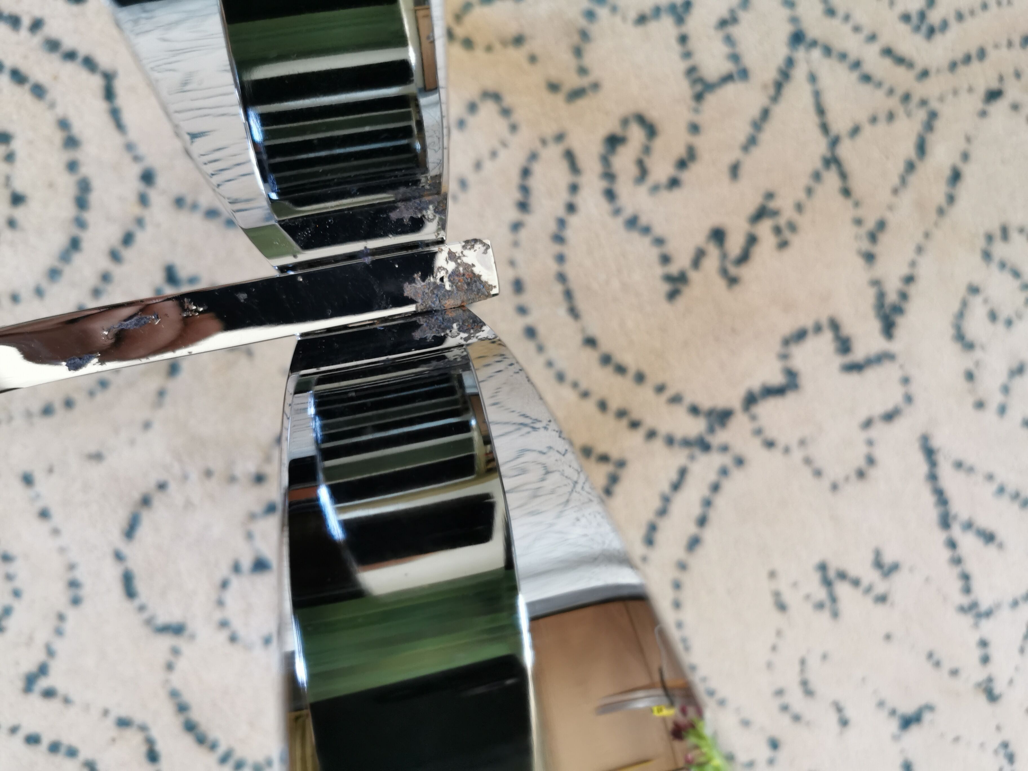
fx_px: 802
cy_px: 386
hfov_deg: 65.3
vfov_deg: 51.4
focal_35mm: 27
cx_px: 514
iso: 125
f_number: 1.6
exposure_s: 1/50
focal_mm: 5.56
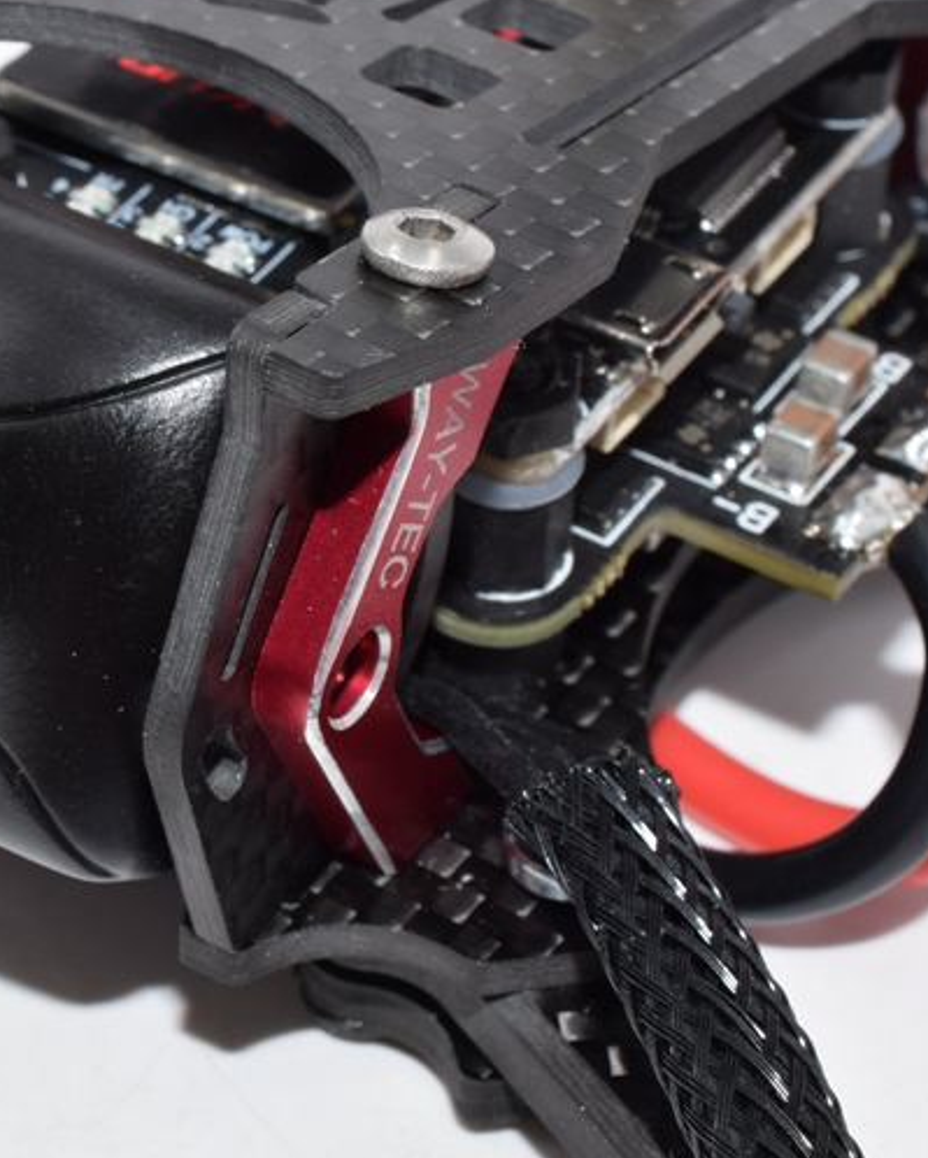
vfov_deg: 17.0
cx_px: -93
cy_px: 482
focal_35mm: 113
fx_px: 3876
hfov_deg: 13.4
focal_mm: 40
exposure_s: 1/25
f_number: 20
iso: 100
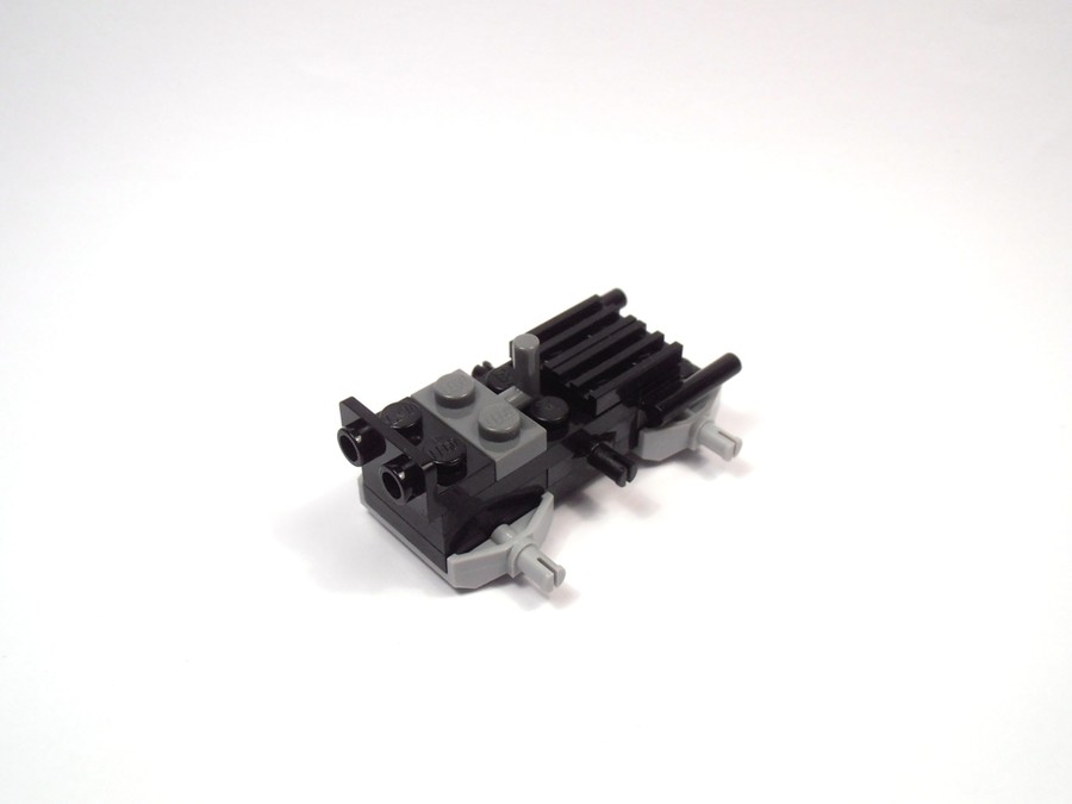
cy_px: 402
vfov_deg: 38.7
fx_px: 1146
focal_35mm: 37
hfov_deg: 50.1
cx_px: 536
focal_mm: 6.61
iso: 80
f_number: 3.9
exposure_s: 1/100
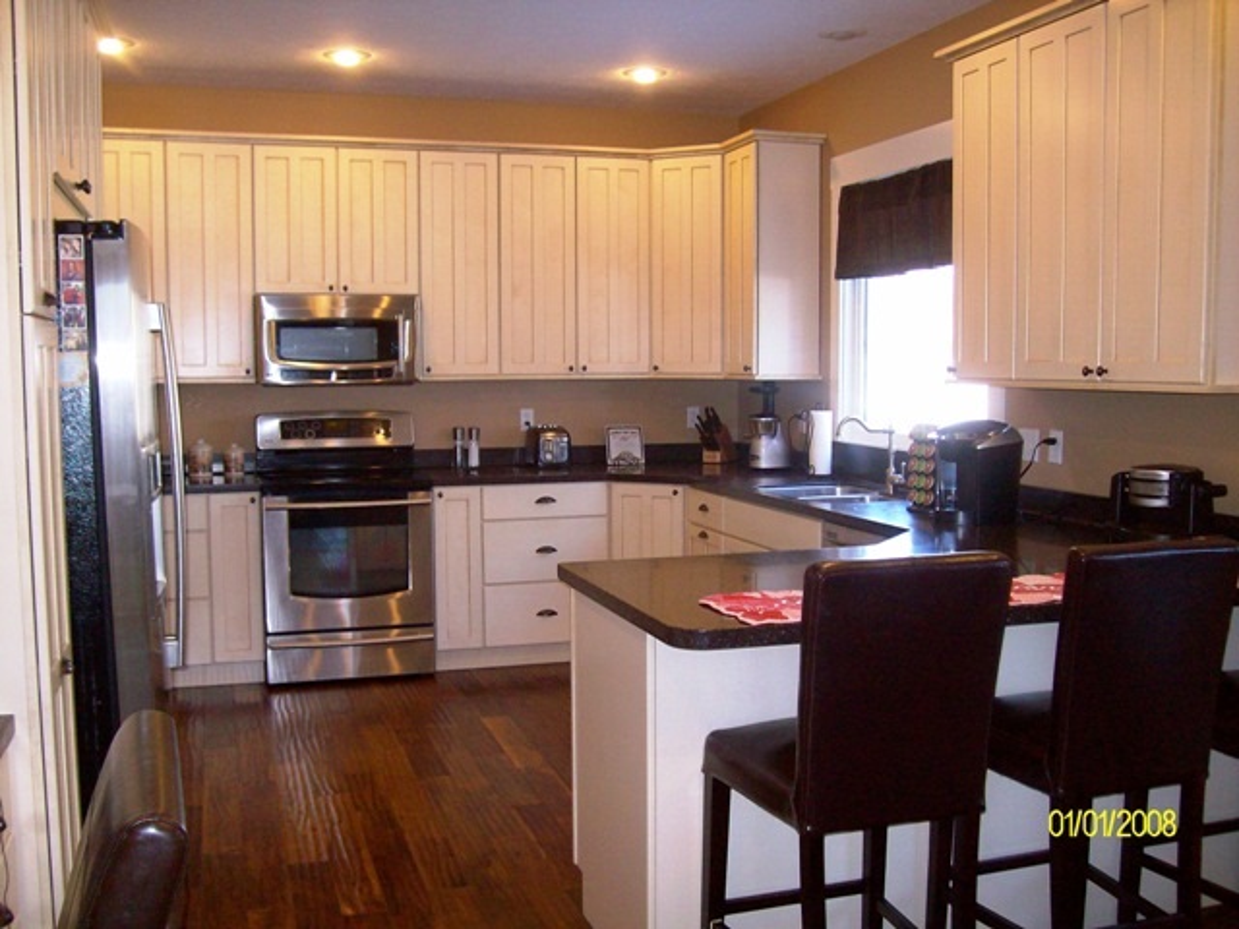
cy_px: 464
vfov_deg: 40.7
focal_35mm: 35
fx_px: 1253
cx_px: 620
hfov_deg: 52.6
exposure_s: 1/40
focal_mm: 5.8
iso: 204
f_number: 2.8
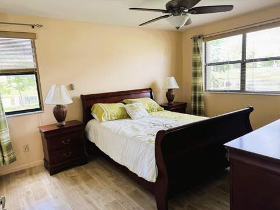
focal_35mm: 24
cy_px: 105
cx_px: 140
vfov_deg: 56.7
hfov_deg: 71.7
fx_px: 194
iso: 160
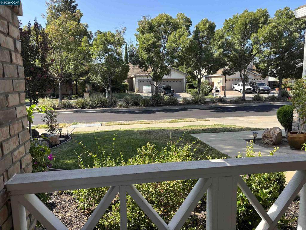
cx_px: 153
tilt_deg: -7.8
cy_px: 115
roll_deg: +0.4
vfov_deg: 53.1
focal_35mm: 26
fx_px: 230
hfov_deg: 67.3
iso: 50
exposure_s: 1/1058
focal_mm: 5.96
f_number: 1.6
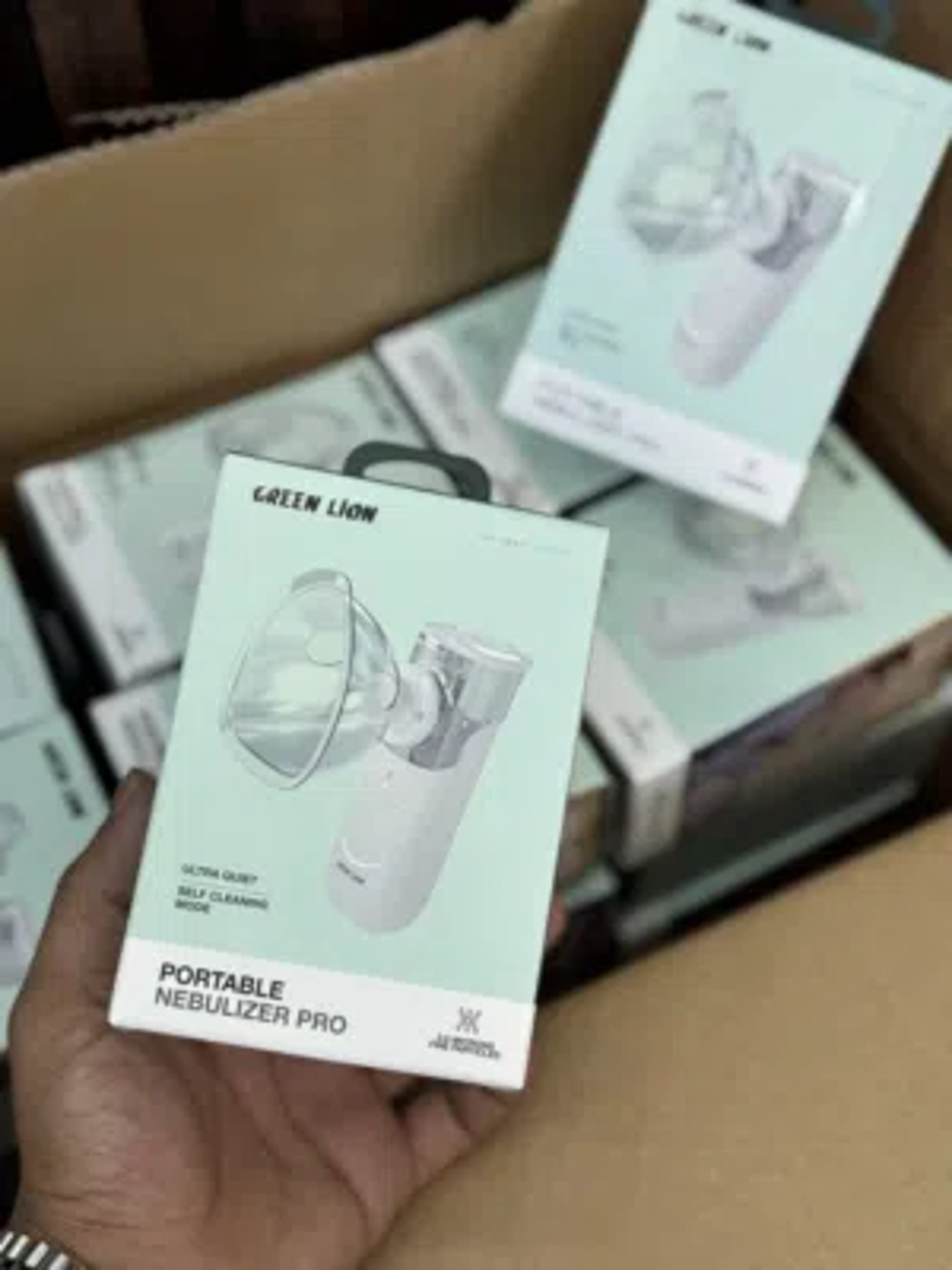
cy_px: 635
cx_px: 476
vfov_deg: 39.7
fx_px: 1760
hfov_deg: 30.3
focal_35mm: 48
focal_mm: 6.76
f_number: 1.78
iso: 50
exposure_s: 1/100
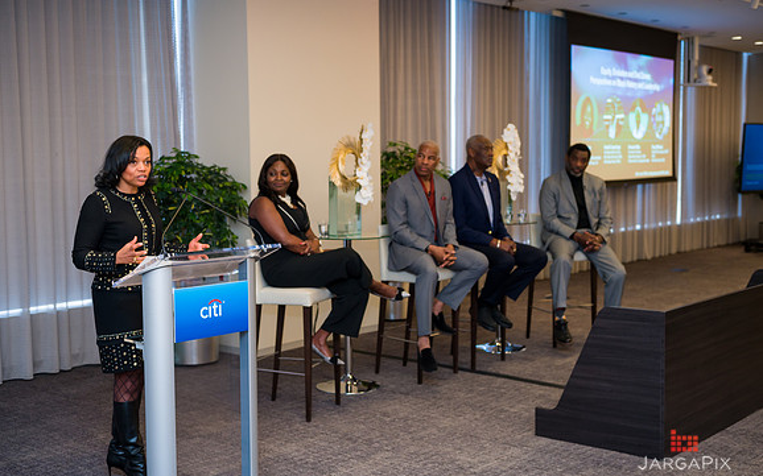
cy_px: 244
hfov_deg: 43.5
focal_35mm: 46
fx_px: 956
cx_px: 382
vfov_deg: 28.0
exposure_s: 1/200
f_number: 4
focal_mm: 45
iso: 640
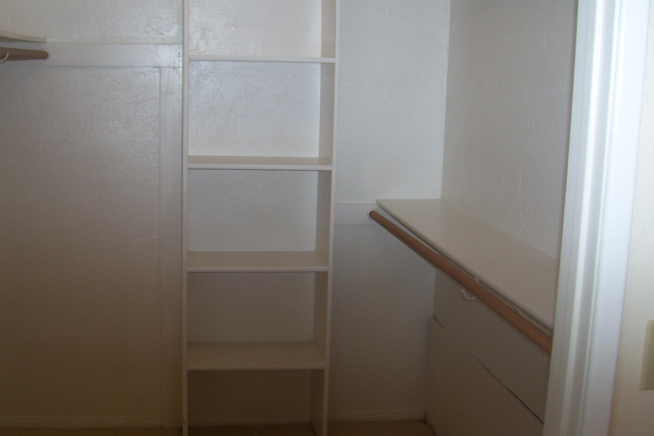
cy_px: 214
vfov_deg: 29.2
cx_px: 256
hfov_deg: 42.5
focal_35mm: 46
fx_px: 836
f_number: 2.7
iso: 80
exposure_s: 1/60
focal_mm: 6
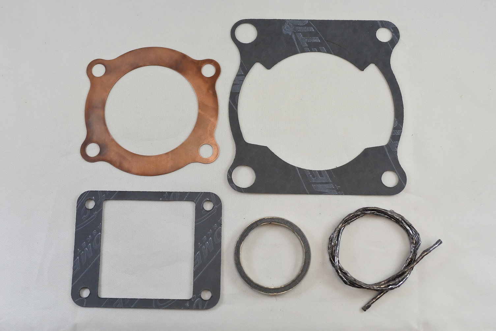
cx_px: 248
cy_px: 166
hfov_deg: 60.3
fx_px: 427
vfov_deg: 42.3
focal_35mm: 31
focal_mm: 11.8
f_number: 3.8
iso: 400
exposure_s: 1/250
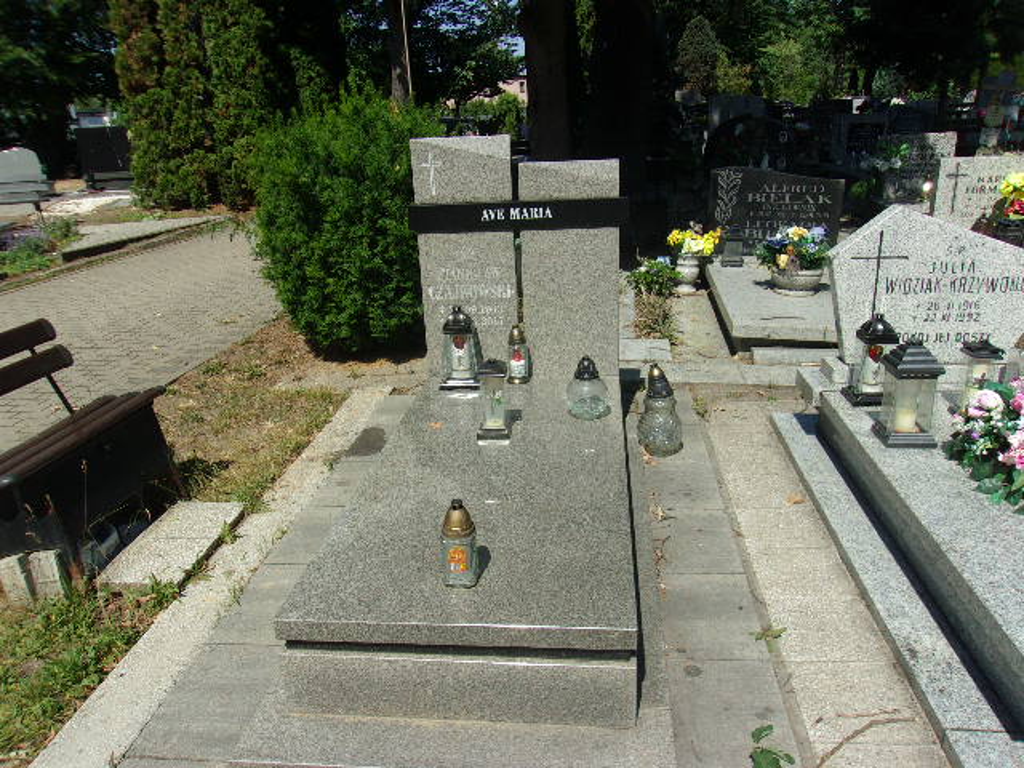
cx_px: 512
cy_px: 384
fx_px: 799
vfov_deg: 51.4
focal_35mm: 27
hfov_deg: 65.3
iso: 80
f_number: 10.4
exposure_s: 1/125
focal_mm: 4.9
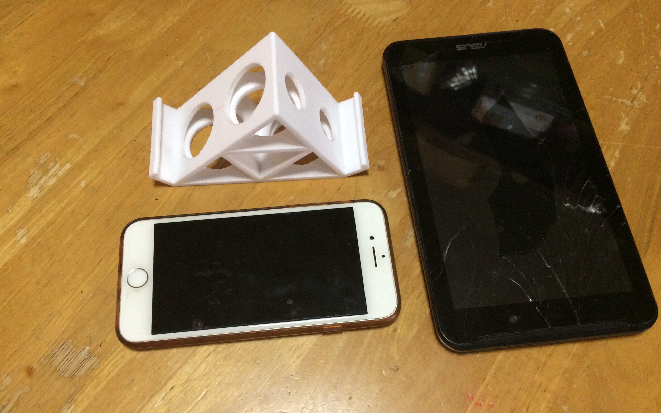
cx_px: 328
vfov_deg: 40.5
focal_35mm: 31
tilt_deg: -65.0
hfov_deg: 61.2
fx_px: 558
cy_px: 229
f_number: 2.2
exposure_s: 1/25
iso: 320
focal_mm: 4.15
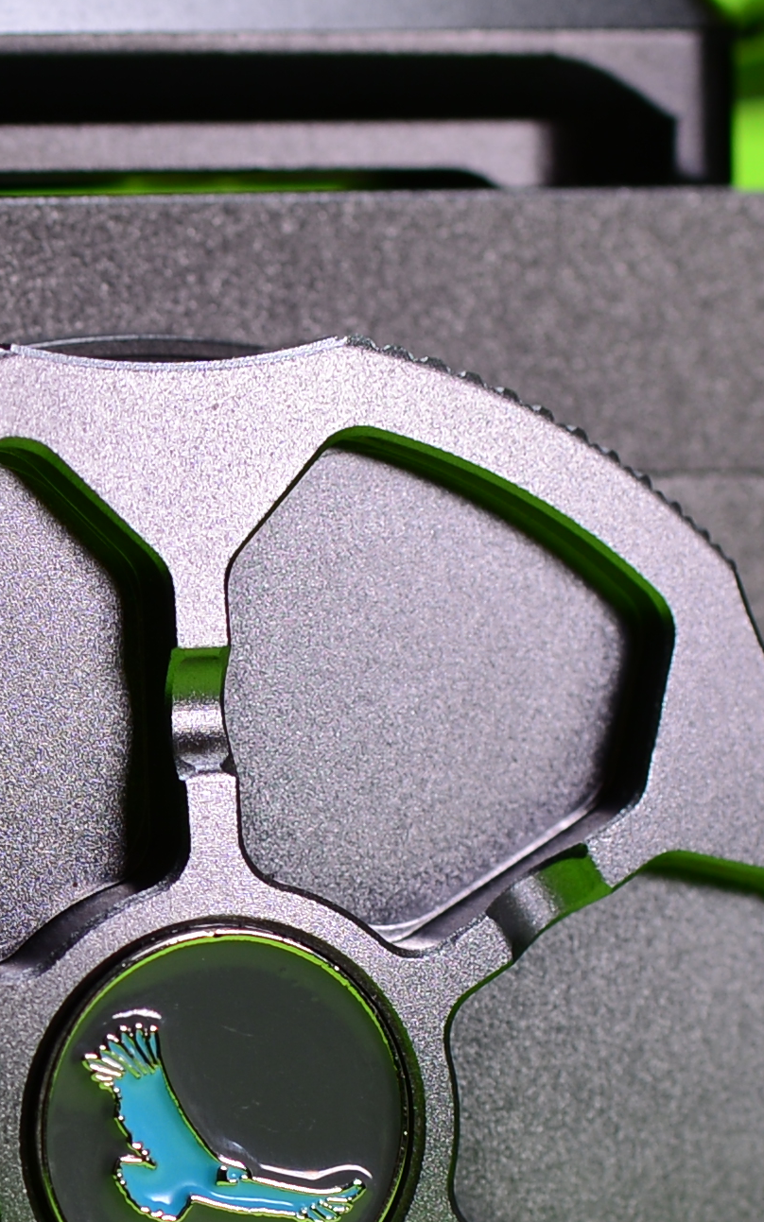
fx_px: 5531
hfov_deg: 7.9
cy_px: 1227
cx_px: -27
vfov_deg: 12.5
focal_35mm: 166
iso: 125
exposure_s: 1/125
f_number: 3.5
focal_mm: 35
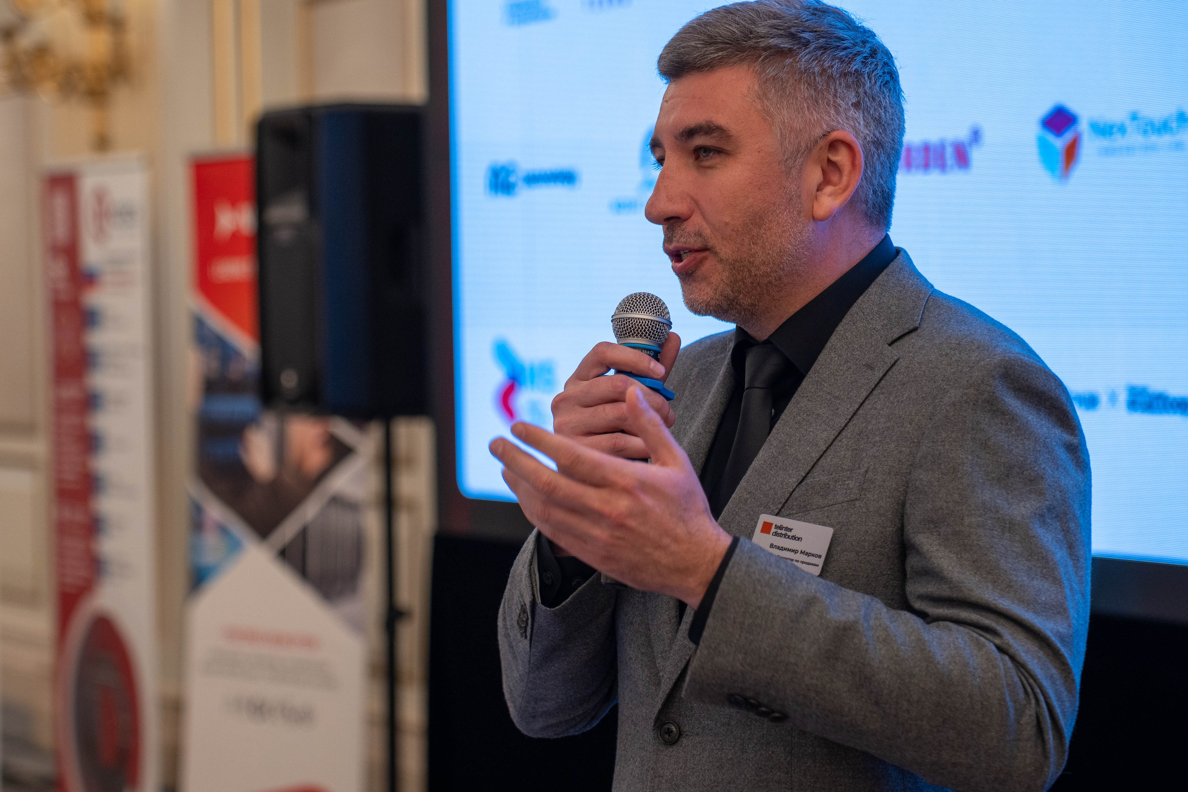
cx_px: 594
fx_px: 3696
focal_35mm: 112
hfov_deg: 18.3
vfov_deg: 12.2
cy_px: 396
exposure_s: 1/200
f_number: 2.8
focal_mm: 75
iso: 400
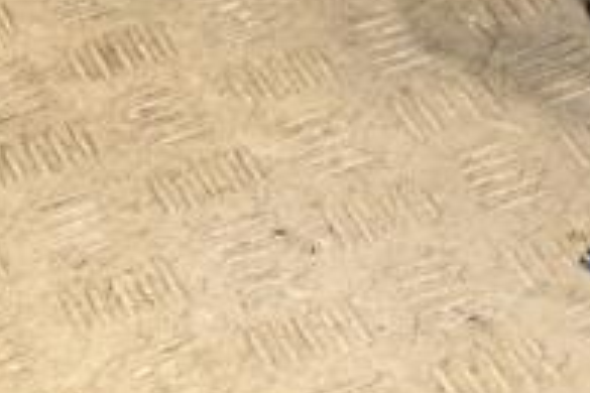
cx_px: 772
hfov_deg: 11.4
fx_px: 2868
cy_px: -169
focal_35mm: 175
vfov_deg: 7.7
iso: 800
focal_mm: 38
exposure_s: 1/160
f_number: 5
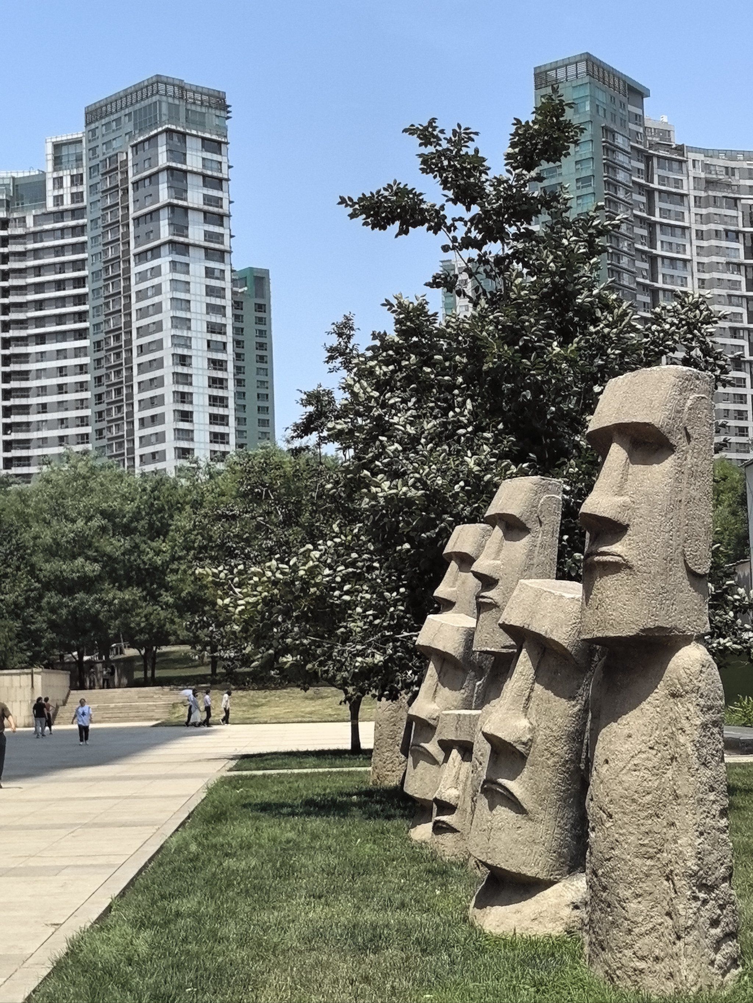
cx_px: 376
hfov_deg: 22.9
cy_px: 502
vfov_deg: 30.3
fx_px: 1856
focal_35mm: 64
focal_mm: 5.75
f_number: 1.4
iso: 50
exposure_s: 1/5000
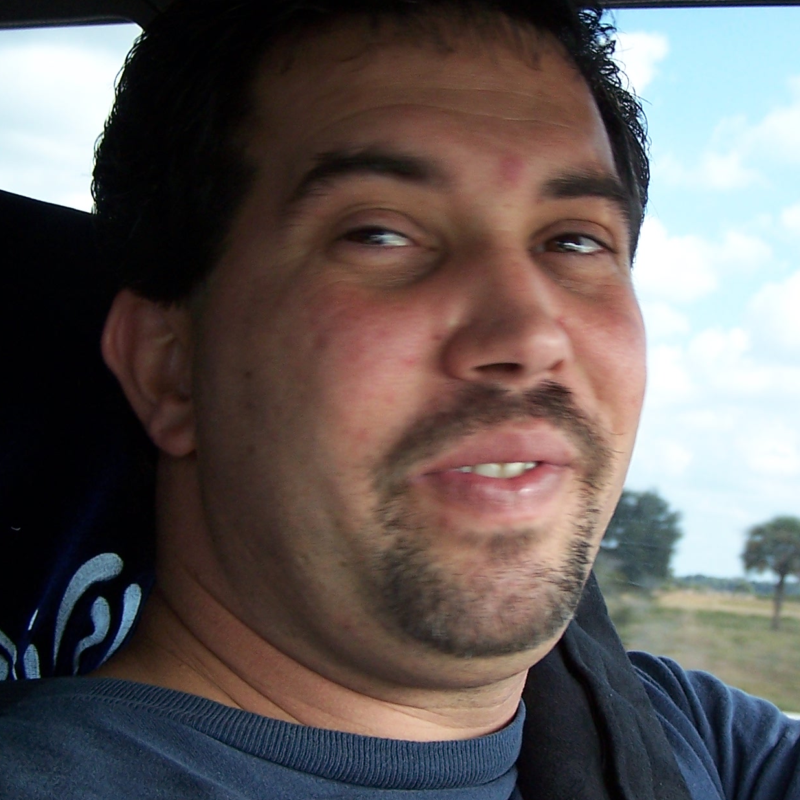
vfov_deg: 24.7
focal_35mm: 70
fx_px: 1830
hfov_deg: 24.6
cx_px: 474
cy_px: 407
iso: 80
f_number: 2.8
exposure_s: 1/90
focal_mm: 6.3
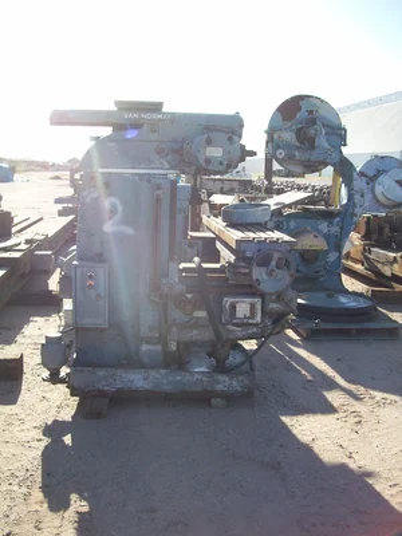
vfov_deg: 51.4
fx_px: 557
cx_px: 201
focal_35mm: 36
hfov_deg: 39.7
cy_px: 268
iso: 80
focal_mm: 6
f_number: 2.7
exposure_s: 1/517
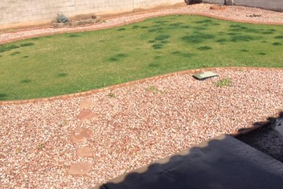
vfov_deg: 34.2
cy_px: 101
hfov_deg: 49.4
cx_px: 125
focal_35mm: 39
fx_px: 307
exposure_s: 1/1684
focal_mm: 3.3
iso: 32
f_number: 2.4
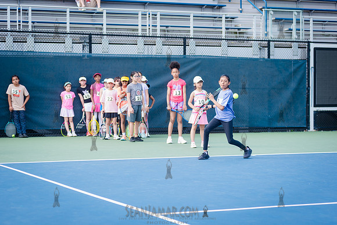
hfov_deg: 24.5
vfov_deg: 16.5
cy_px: 112
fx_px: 778
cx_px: 168
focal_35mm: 83
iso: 200
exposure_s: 1/320
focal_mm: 80
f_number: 3.5
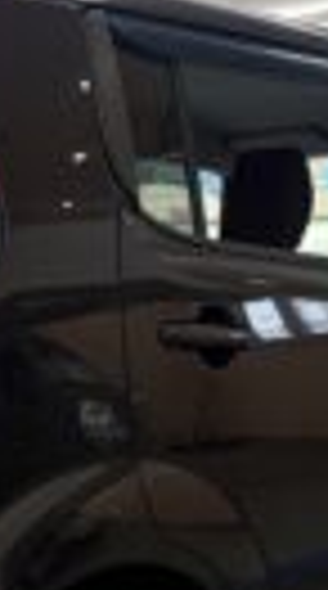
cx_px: 81
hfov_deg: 15.7
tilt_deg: -6.7
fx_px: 1184
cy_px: 457
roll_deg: +1.4
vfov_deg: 27.5
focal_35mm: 76
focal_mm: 5.96
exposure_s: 1/50
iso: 160
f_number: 1.6
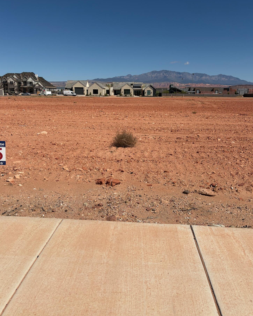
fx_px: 262
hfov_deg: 51.5
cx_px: 125
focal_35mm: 28
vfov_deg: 62.2
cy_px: 147
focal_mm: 5.96
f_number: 1.6
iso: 50
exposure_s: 1/8850
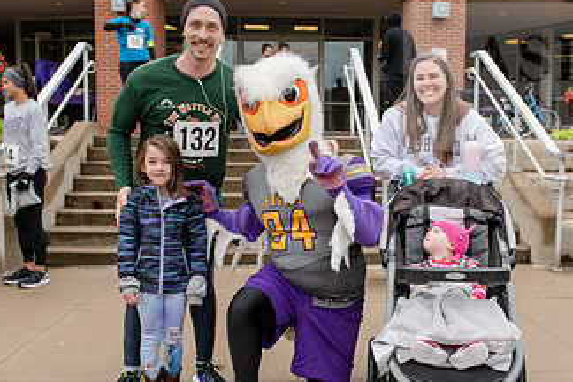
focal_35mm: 43
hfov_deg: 45.1
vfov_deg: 31.1
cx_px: 350
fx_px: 684
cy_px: 217
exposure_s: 1/320
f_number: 4
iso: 400
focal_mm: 24
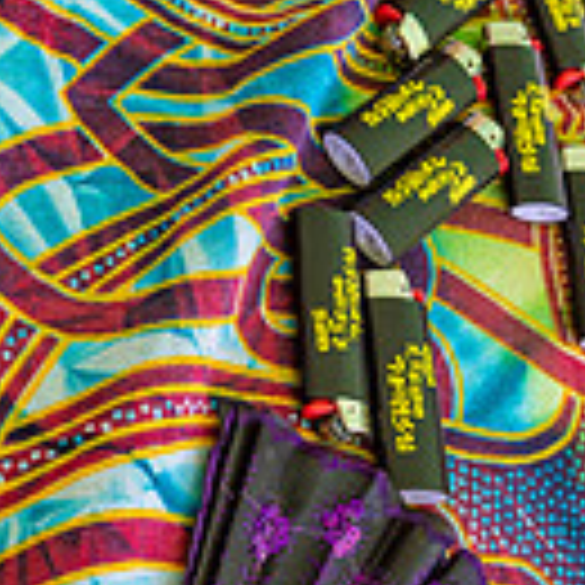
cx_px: 86
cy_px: 340
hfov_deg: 18.8
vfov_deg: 19.1
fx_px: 1740
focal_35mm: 91
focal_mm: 24
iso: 100
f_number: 4
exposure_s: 1/160
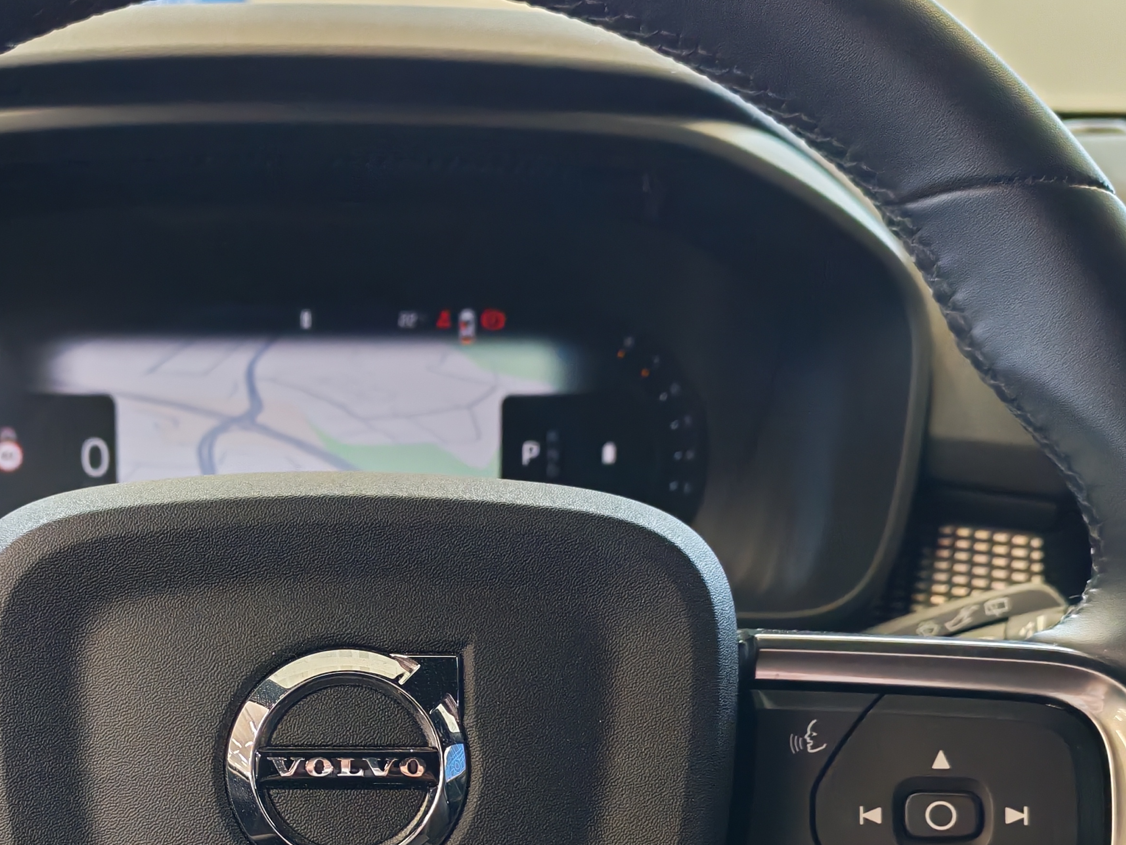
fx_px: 1757
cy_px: 723
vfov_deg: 26.3
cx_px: 341
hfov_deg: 35.1
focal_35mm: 54
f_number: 1.9
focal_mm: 6.12
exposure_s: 1/100
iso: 1119
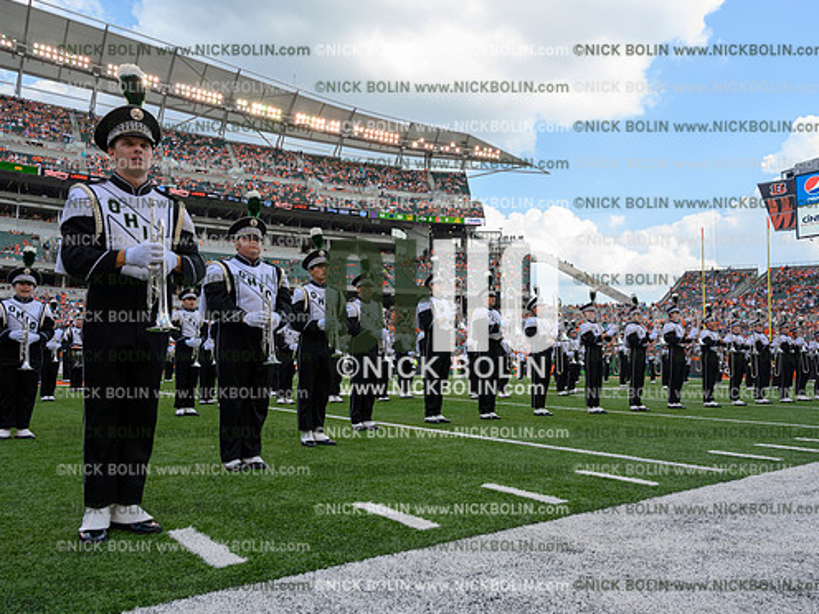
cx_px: 441
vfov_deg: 51.3
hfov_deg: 65.2
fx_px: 639
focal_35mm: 27
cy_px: 318
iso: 80
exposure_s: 1/100
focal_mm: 24
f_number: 7.1
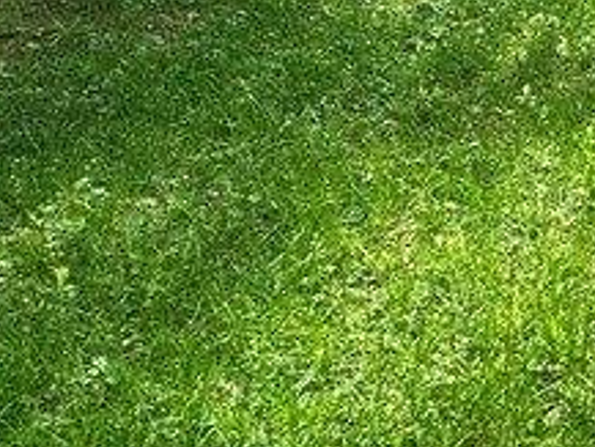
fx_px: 1135
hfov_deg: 21.5
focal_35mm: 66
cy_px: -178
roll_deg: -2.4
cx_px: 1015
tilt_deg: -4.8
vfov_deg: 19.9
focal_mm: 2.22
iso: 40
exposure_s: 1/553
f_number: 2.2
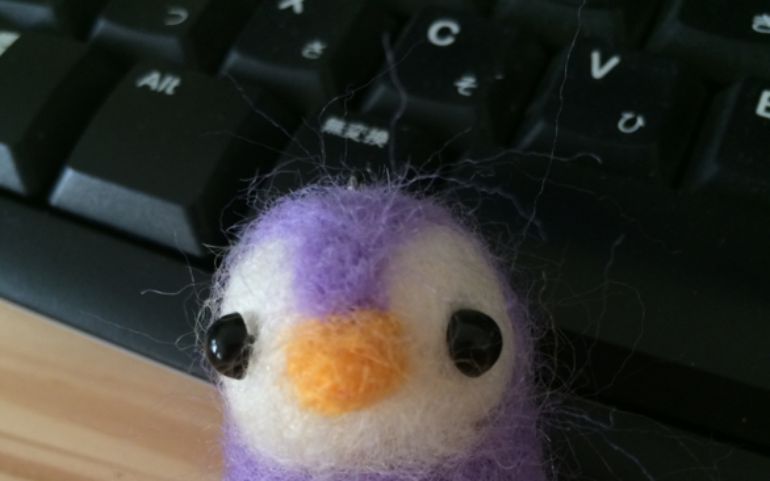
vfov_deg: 29.2
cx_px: 377
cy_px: 438
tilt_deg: -61.5
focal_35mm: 42
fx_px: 881
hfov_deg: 47.2
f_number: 2.2
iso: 80
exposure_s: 1/20
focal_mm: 4.15
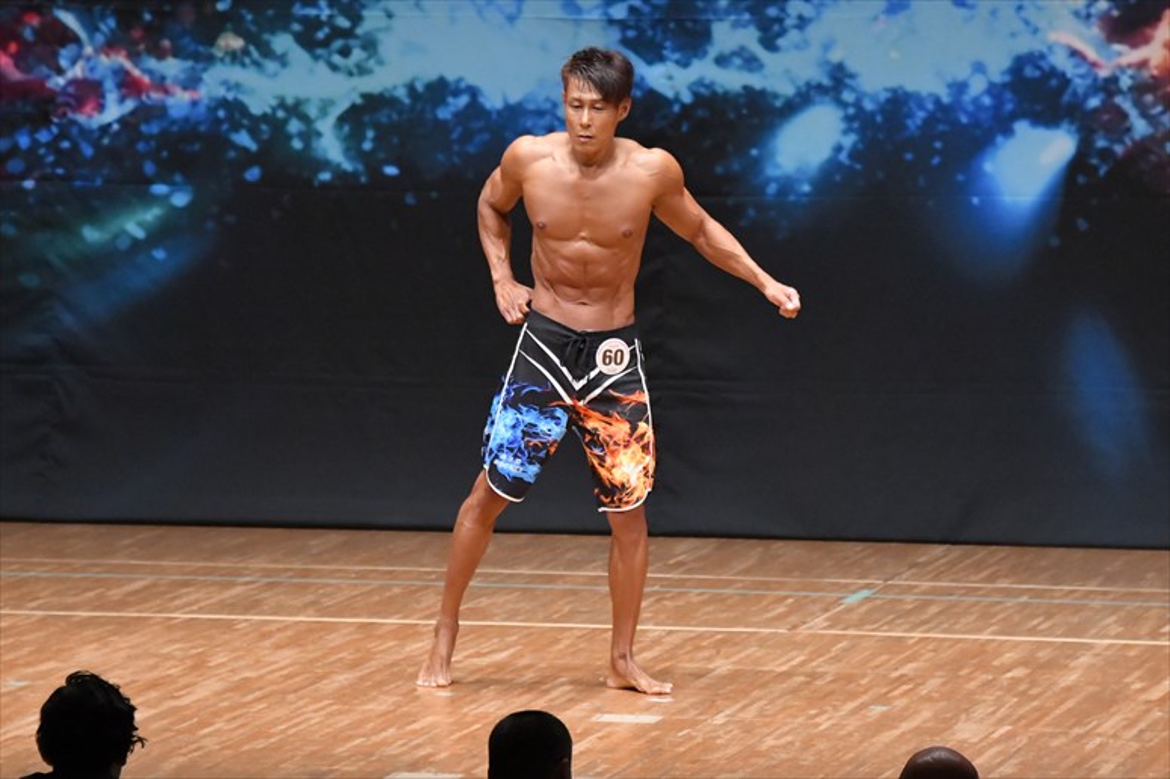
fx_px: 8771
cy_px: 390
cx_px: 585
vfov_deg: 5.1
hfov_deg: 7.6
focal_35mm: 270
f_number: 5.6
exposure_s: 1/400
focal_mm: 180
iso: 8000
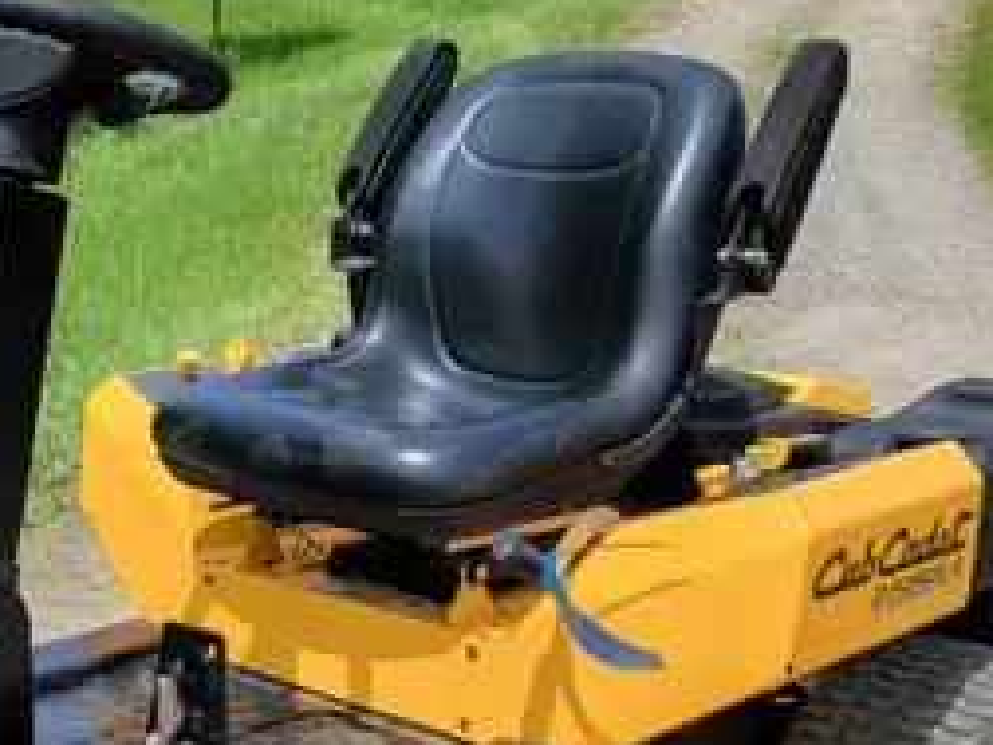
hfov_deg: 31.1
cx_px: 240
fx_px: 1750
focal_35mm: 61
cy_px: 780
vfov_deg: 22.9
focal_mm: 6.7
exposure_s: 1/895
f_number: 1.8
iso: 16
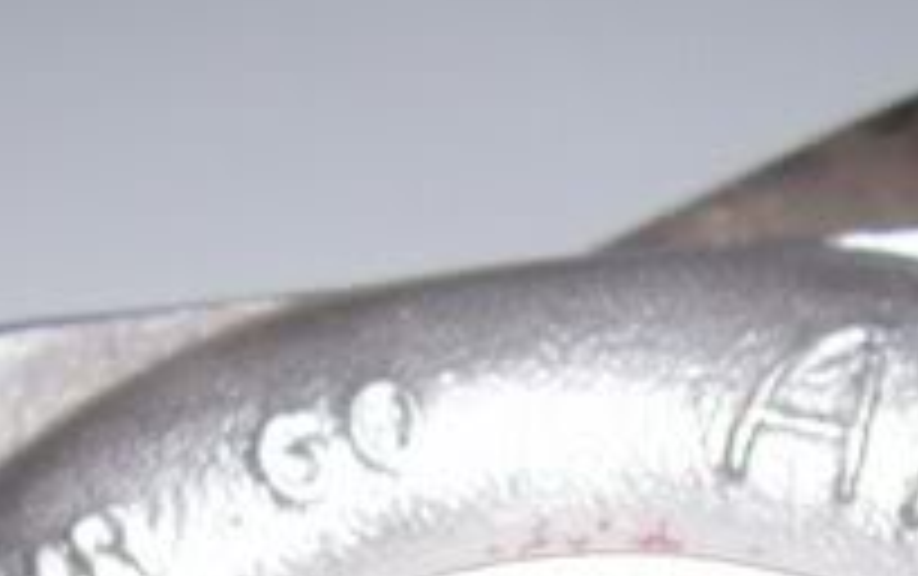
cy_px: 1314
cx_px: 423
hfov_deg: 14.8
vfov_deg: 8.6
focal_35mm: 141
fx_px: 3531
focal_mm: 5.6
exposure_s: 1/64
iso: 80
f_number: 2.7
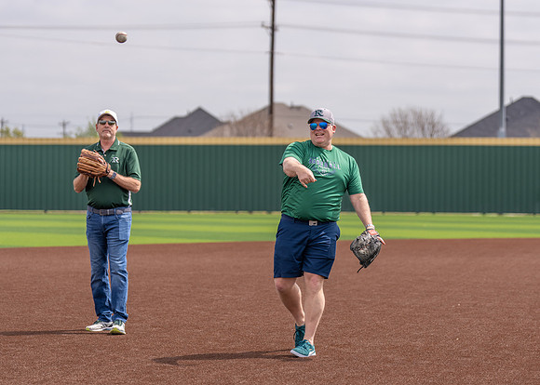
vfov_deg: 11.5
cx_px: 314
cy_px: 191
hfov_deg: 16.0
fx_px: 1918
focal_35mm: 125
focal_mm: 102
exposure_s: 1/2000
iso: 100
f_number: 2.8
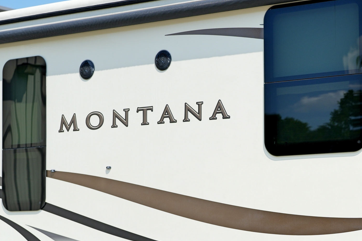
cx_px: 250
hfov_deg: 18.9
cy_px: 193
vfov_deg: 12.6
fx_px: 1086
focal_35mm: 108
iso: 100
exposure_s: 1/1600
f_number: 2.8
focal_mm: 50
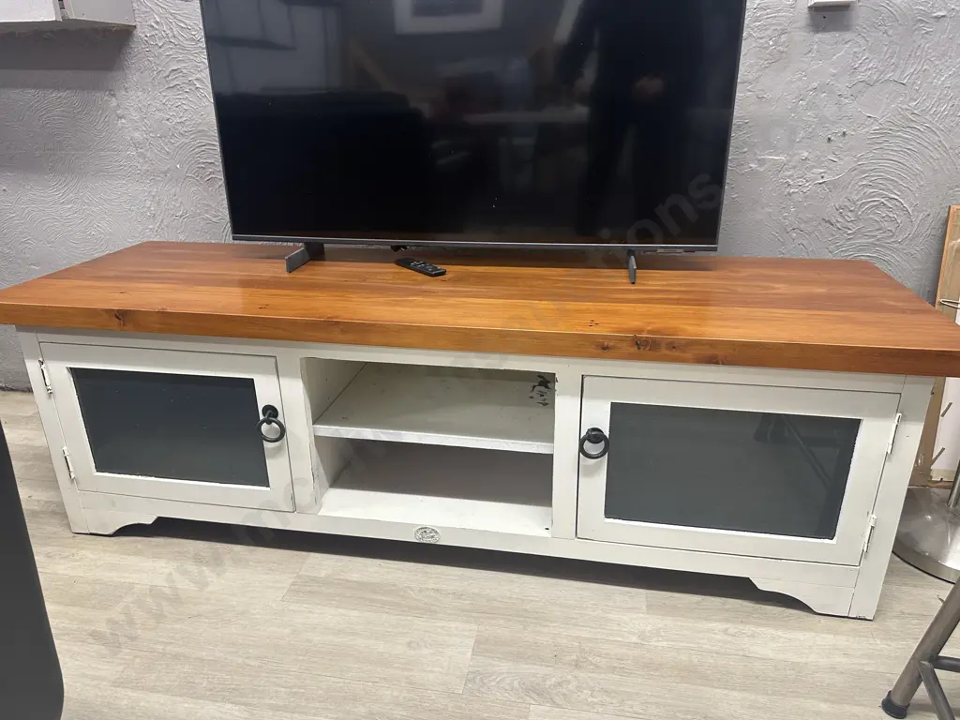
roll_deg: +1.4
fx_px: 666
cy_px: 360
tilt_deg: -21.6
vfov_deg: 56.8
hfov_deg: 71.6
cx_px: 480
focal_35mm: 24
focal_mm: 6.86
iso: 200
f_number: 1.78
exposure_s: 1/50
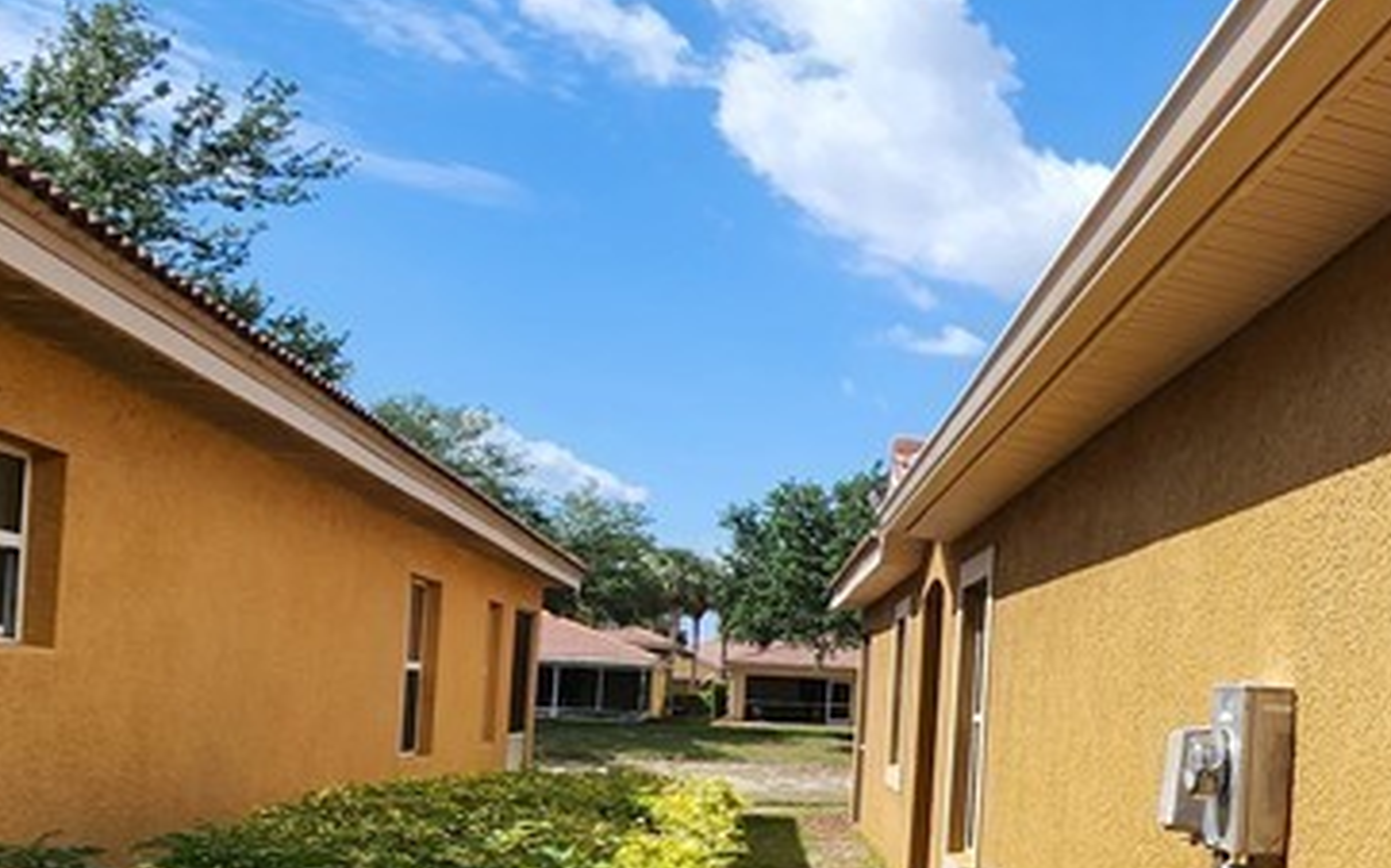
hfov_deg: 35.6
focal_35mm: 39
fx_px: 1478
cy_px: 711
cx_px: 1779
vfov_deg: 31.8
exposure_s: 1/1804
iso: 50
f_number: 2.2
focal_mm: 2.2
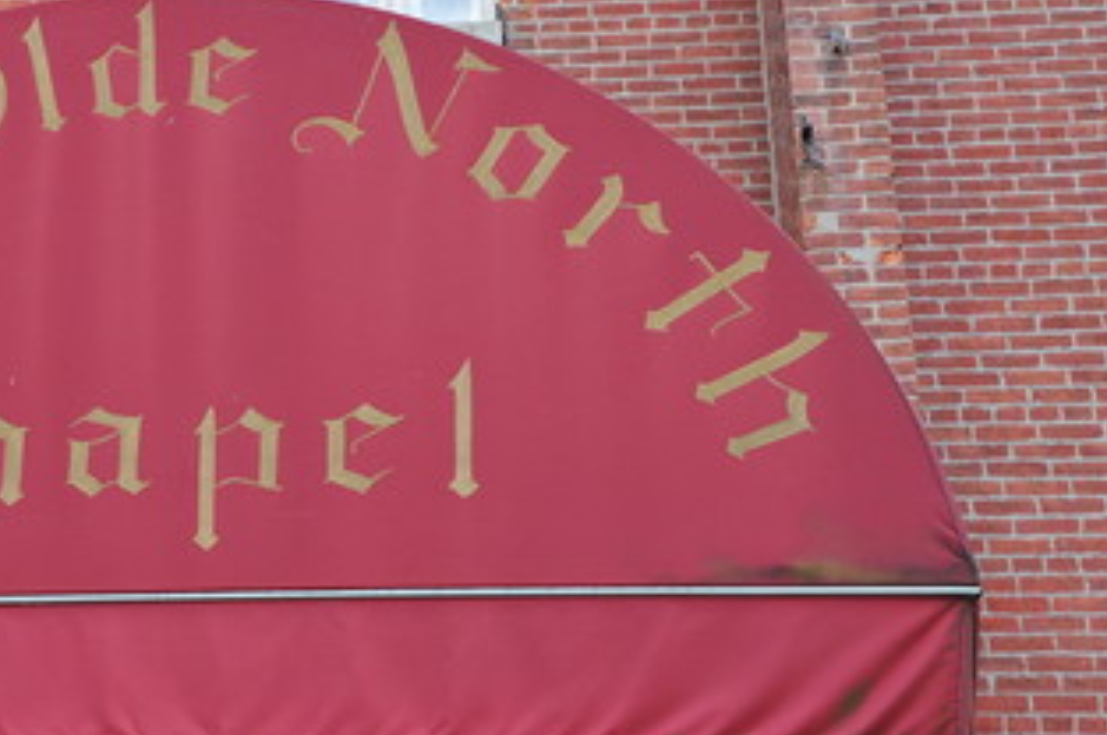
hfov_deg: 23.5
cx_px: 168
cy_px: 330
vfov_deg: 16.0
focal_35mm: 85
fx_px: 2611
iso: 500
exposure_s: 1/30
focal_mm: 48
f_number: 10
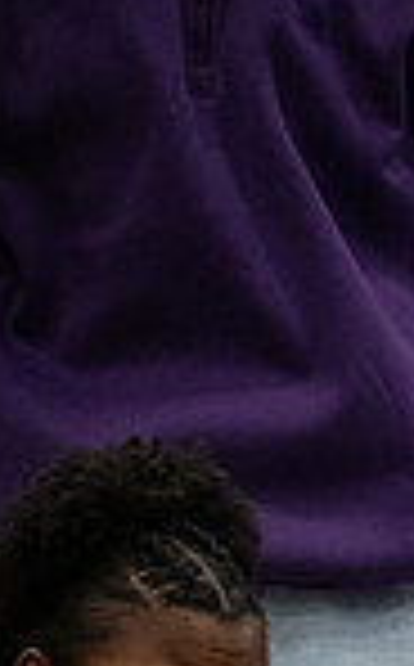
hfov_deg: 1.8
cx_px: 1287
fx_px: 13176
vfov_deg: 2.9
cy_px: 850
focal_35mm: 727
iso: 8000
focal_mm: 182
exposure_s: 1/160
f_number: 6.3
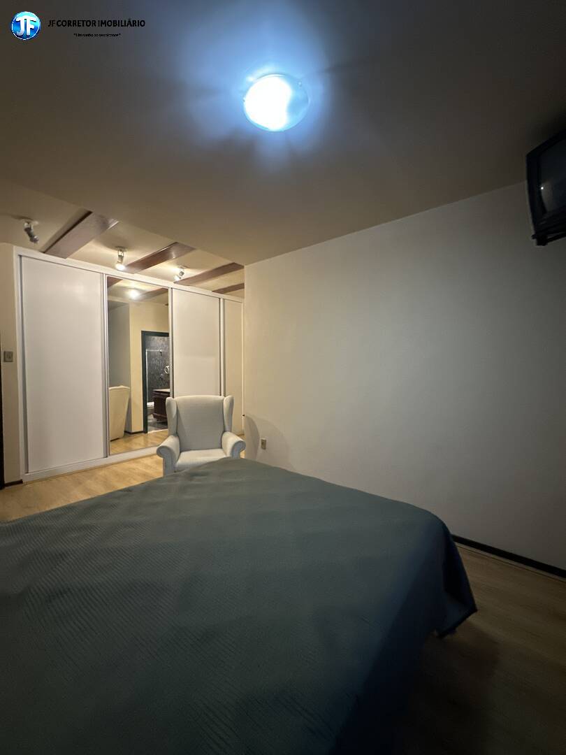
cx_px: 283
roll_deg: -1.2
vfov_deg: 102.1
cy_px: 378
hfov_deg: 85.7
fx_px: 305
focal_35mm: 14
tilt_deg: -2.2
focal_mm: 2.22
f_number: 2.2
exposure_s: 1/60
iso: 1000
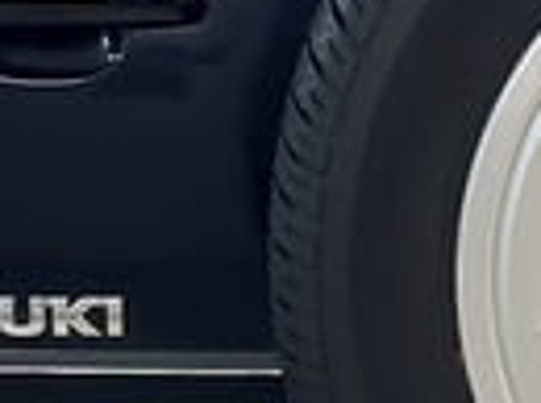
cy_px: 177
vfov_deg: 4.4
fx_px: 5195
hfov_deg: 5.9
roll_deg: -0.7
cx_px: 803
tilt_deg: -8.7
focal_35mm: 333
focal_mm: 6.86
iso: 125
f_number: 1.78
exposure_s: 1/100
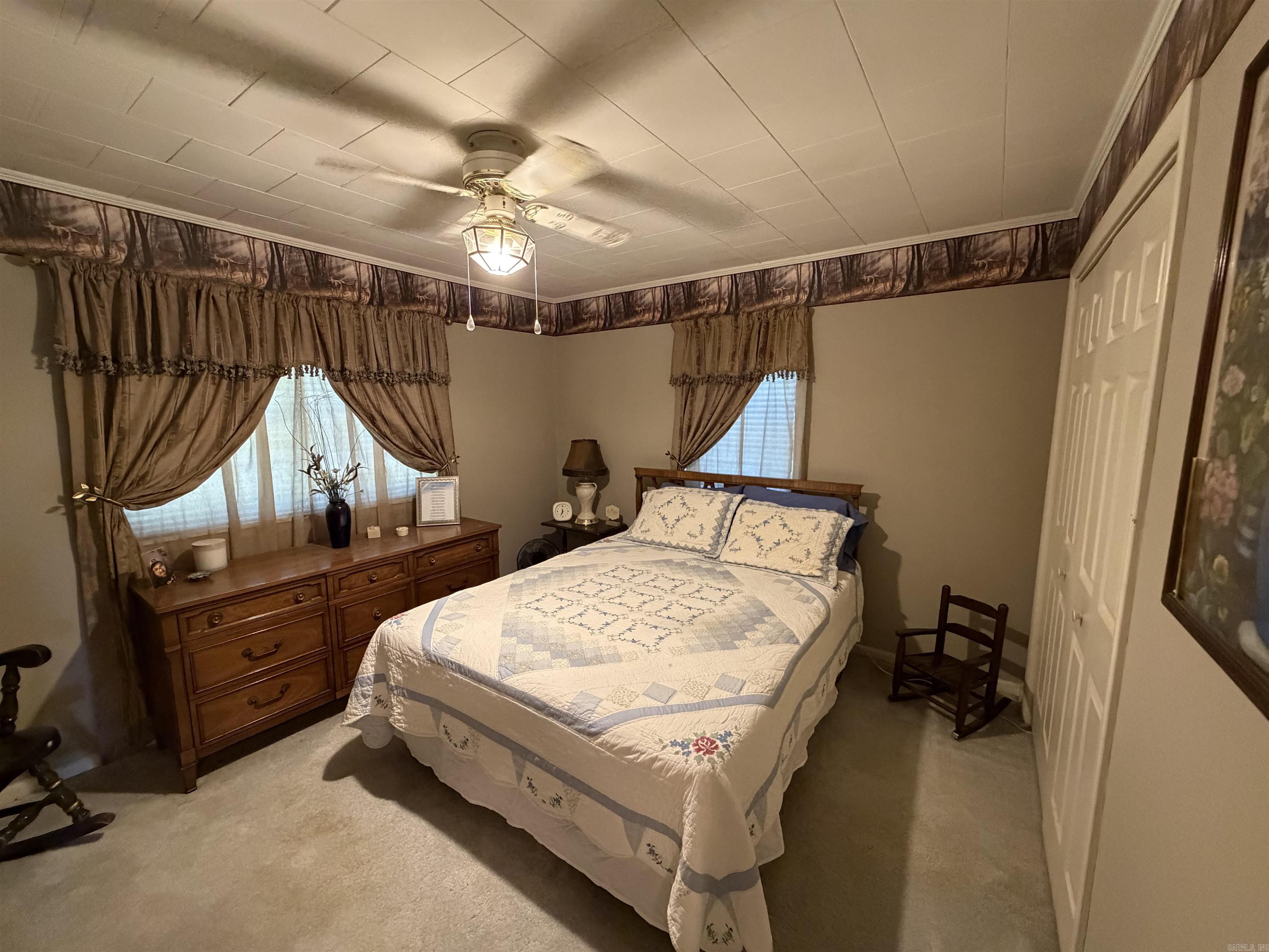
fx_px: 513
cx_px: 634
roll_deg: +0.3
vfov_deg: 85.7
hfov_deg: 102.1
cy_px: 476
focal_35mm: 14
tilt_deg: -8.2
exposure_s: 1/60
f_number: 2.2
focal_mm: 2.22
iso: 800
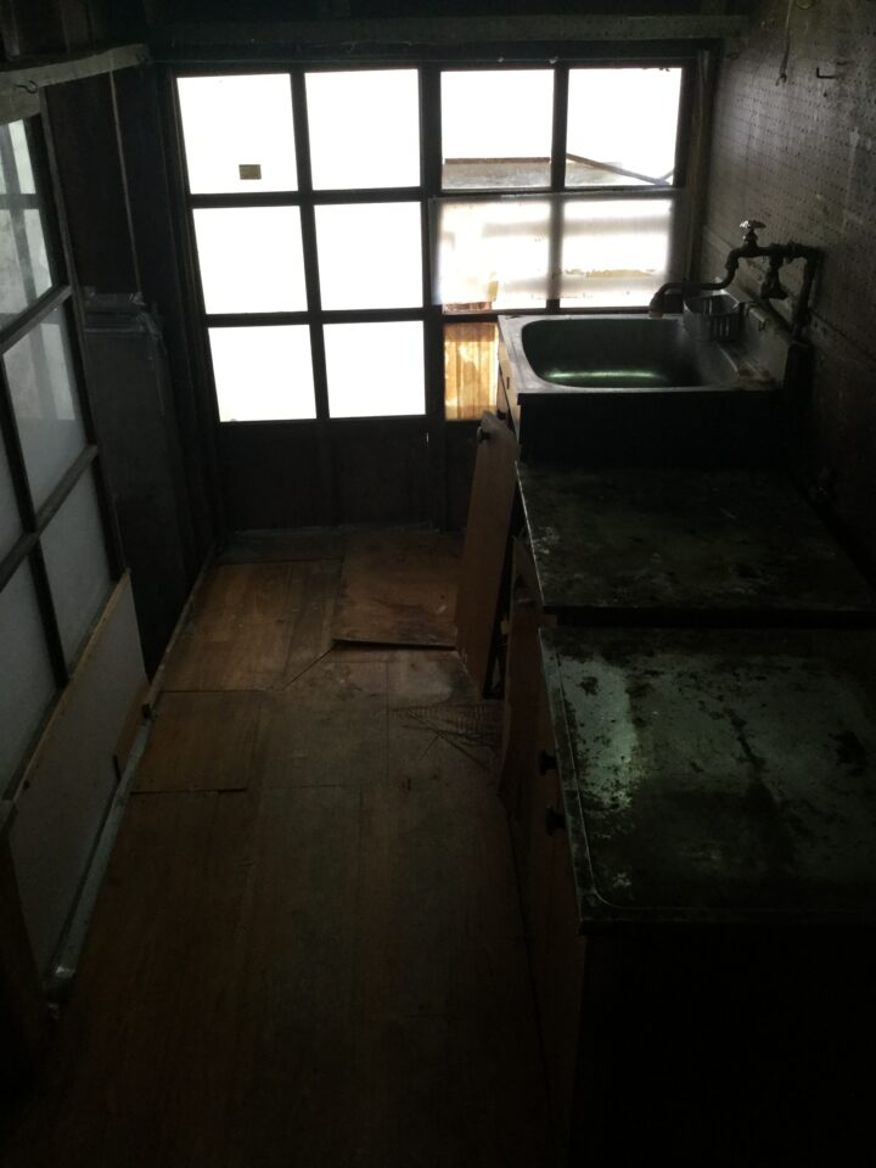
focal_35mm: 31
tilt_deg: -28.3
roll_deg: -0.9
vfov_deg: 58.4
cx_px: 438
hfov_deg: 45.4
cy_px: 584
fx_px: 1046
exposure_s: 1/33
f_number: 2.4
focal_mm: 3.3
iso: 100
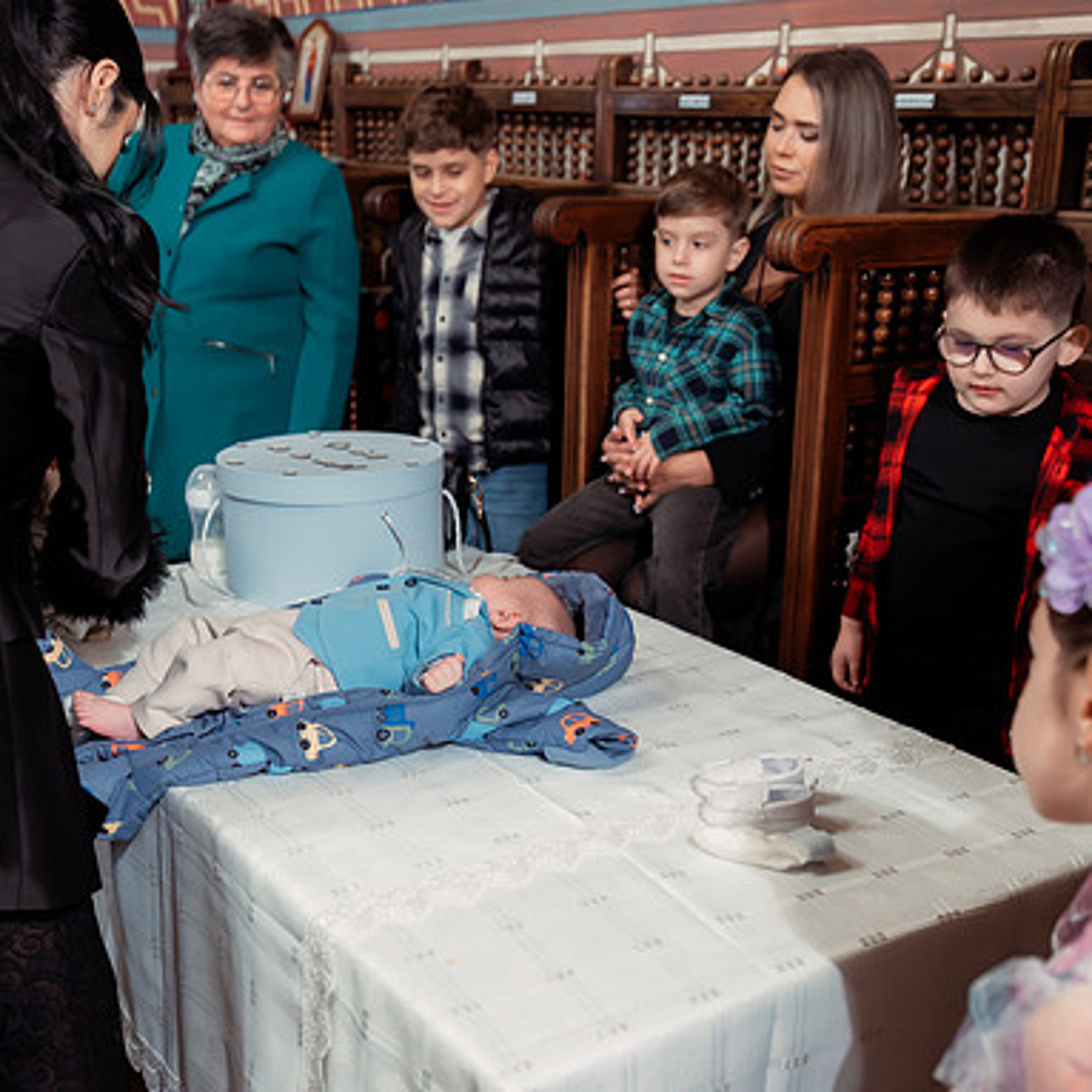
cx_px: 495
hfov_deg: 38.3
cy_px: 585
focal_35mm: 44
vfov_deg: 38.3
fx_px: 1570
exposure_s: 1/125
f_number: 2.8
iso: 1600
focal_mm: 30
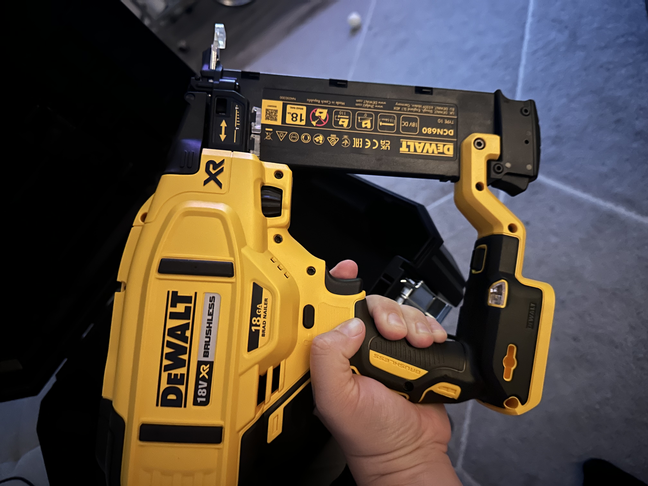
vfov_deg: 56.8
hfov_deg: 71.6
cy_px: 243
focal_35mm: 24
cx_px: 324
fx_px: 449
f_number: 1.78
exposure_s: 1/5
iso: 1600
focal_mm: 6.86
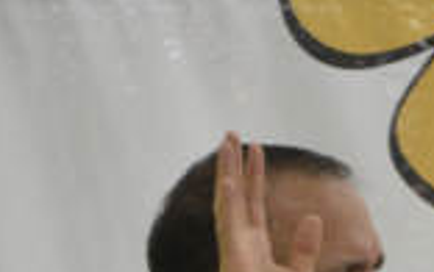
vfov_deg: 2.4
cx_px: 338
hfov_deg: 3.8
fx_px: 6479
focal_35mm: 547
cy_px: 602
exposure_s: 1/80
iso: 1600
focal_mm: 112
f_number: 5.6
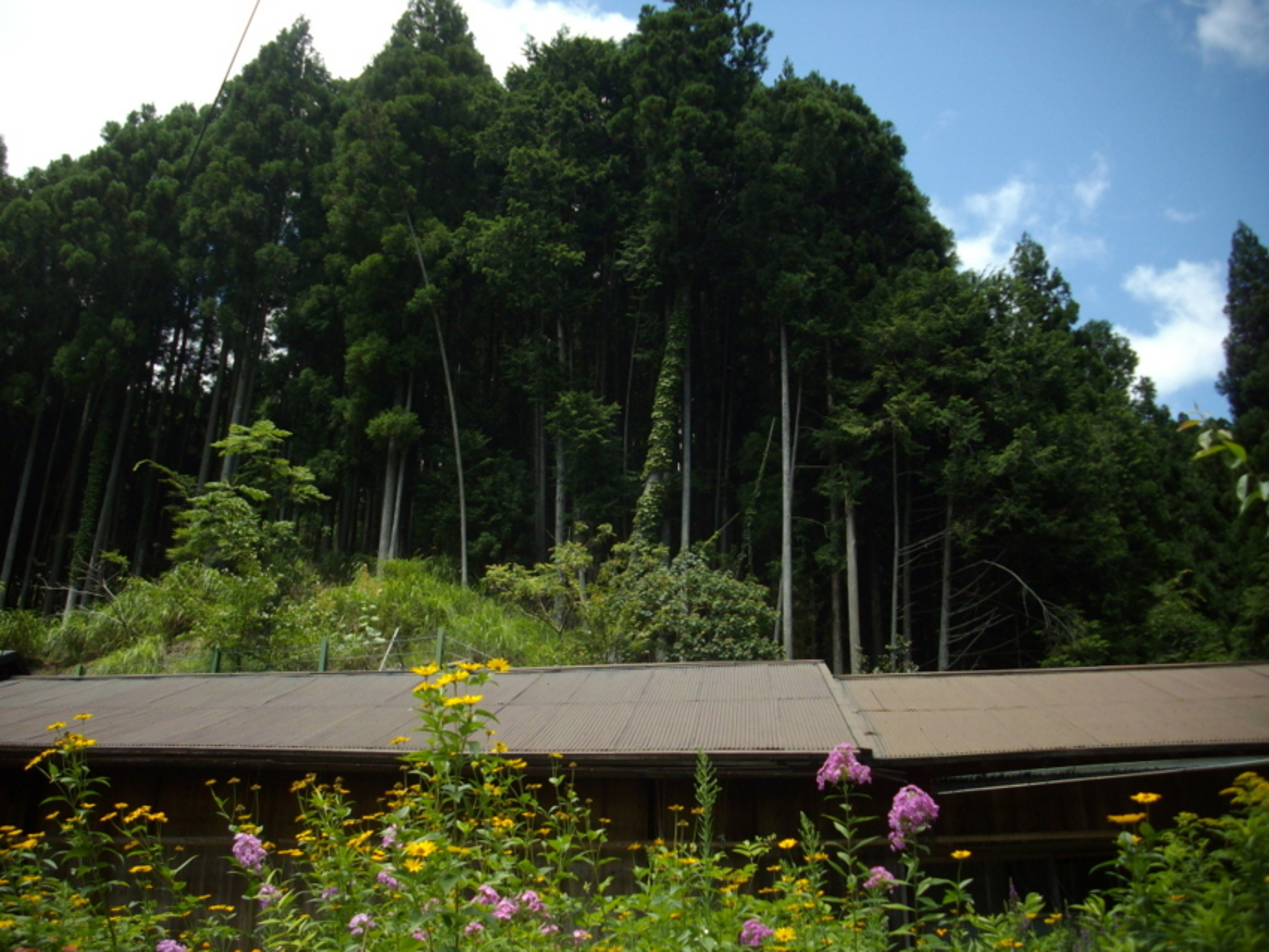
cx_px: 634
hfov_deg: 50.1
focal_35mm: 37
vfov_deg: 38.7
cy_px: 476
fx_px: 1357
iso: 80
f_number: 2.8
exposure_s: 1/400
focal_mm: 6.2
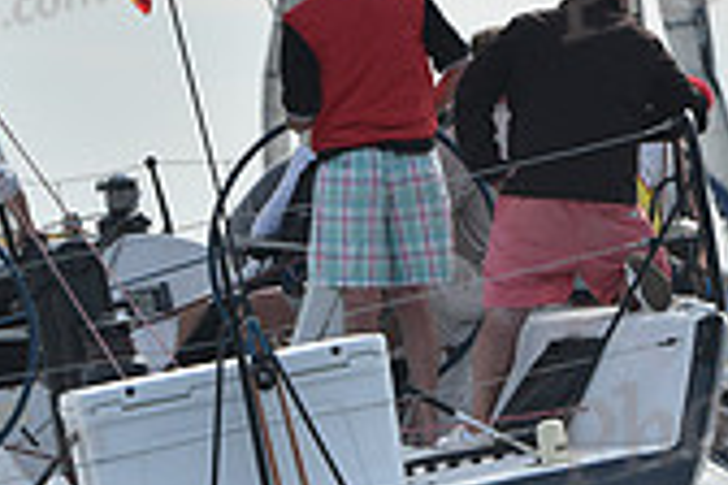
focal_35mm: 606
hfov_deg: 3.4
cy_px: 214
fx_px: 12254
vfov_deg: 2.3
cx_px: 334
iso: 320
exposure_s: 1/1000
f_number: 9
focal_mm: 175
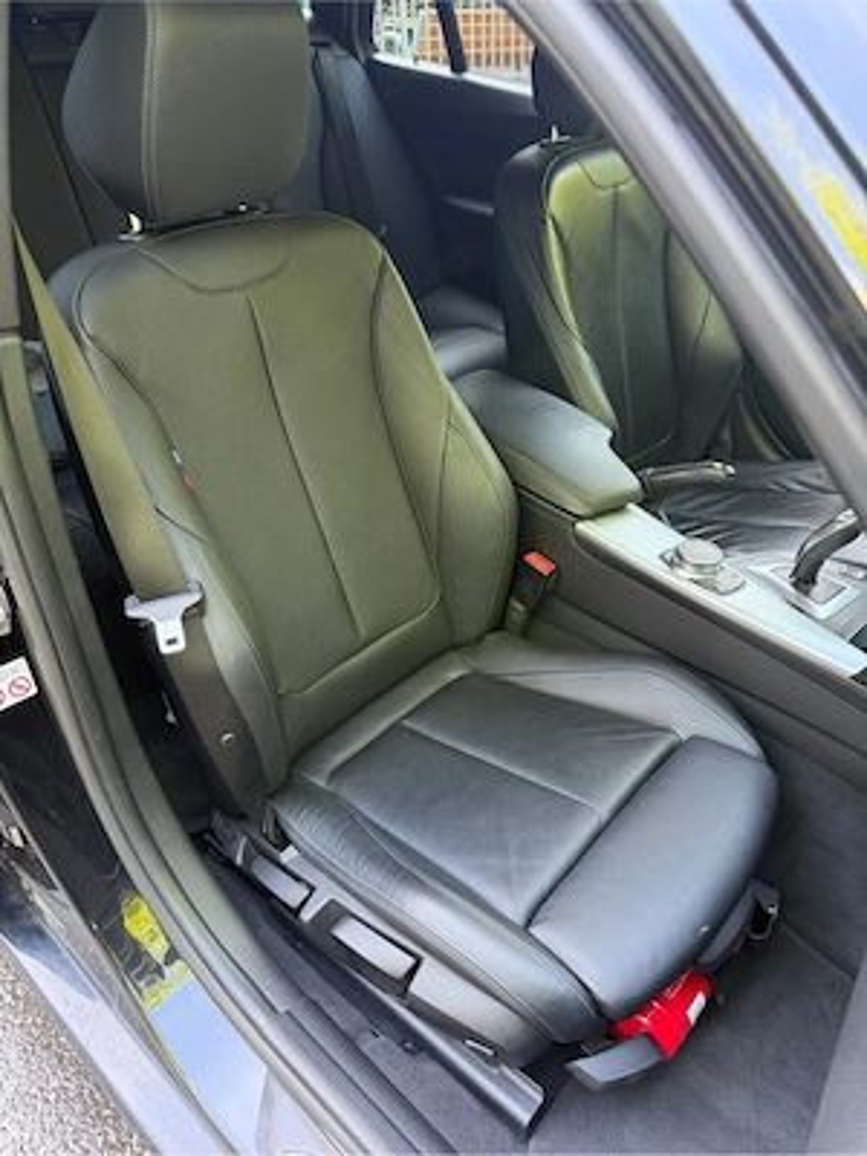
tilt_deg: -35.7
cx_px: 434
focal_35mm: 24
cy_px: 578
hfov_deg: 56.8
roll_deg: -1.9
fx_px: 801
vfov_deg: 71.6
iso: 200
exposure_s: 1/62
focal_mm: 6.76
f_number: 1.78
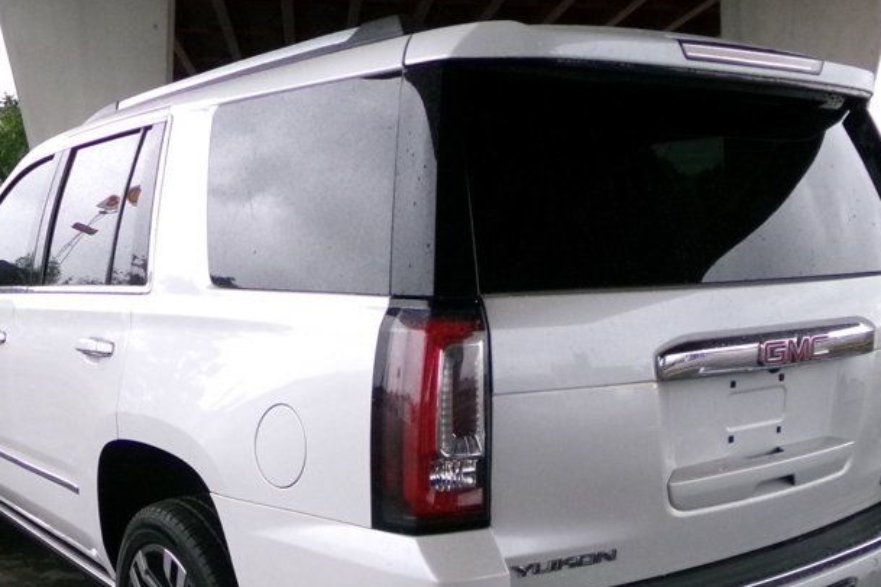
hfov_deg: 46.3
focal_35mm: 42
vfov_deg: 30.3
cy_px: 545
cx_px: 382
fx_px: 1028
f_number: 11.07
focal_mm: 4.3
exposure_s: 1/60
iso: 608
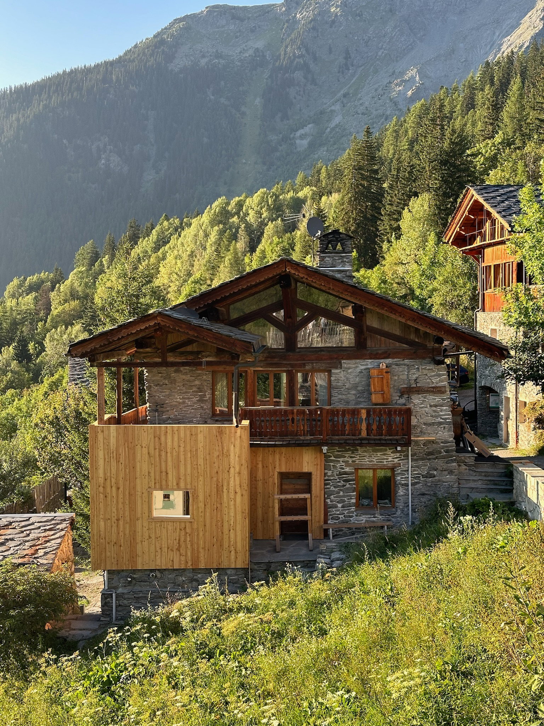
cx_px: 272
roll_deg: -0.8
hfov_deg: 30.3
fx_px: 1006
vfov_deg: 39.7
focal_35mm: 48
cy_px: 363
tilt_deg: -3.1
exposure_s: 1/501
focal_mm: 6.86
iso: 64
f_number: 1.78
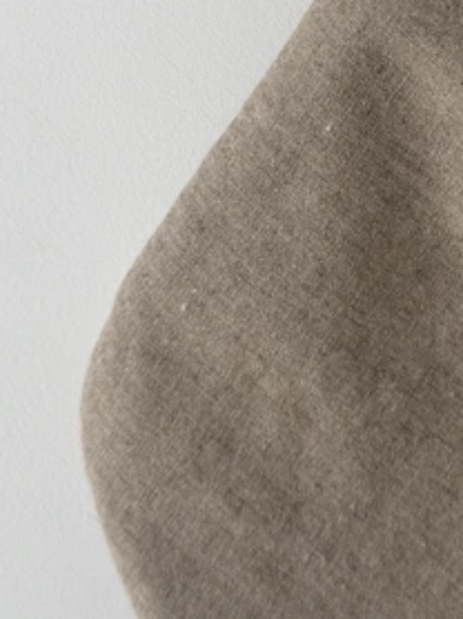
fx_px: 1357
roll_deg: +0.9
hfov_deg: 19.0
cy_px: 80
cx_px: 430
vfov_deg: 25.0
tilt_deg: -7.7
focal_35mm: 76
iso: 64
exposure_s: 1/248
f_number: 1.78
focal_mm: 6.76
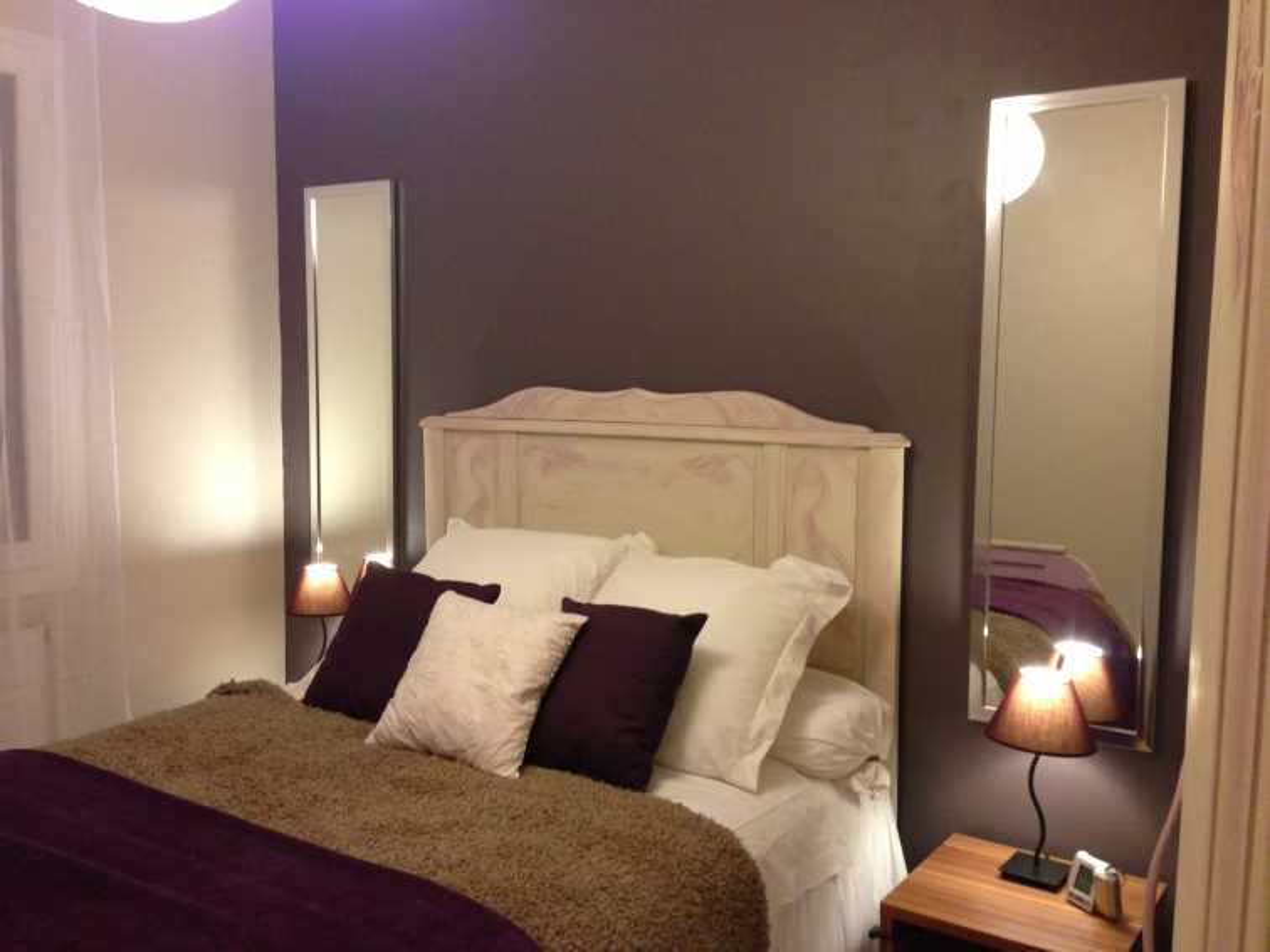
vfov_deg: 42.9
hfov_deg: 55.4
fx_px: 1211
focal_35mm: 33
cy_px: 476
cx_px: 635
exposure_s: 1/20
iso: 200
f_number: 2.4
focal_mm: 4.13
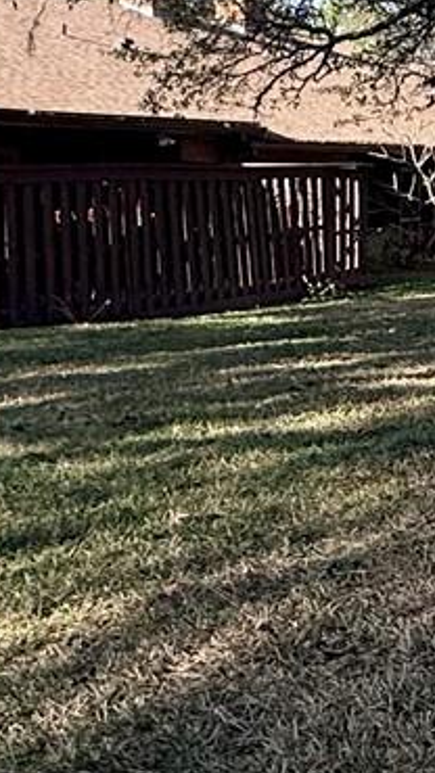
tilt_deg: +0.9
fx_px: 1354
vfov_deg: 31.1
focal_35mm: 66
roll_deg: +0.4
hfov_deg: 14.0
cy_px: 161
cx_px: 975
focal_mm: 2.22
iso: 50
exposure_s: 1/1235
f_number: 2.2
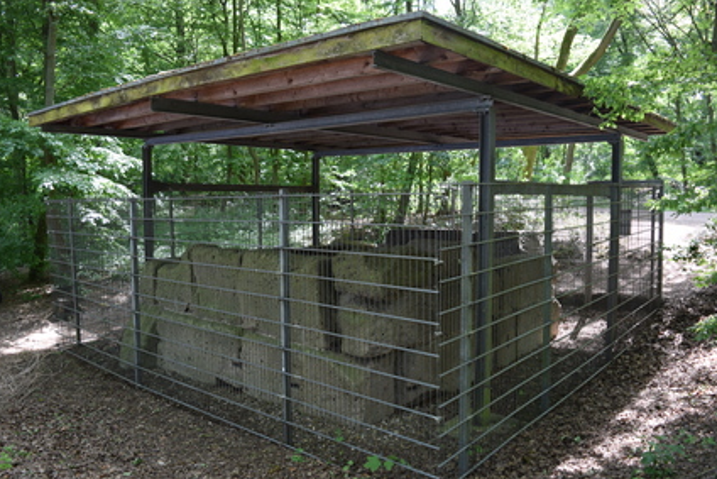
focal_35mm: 28
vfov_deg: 46.4
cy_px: 238
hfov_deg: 65.5
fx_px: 558
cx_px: 353
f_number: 4.5
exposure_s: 1/80
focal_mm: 18
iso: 400
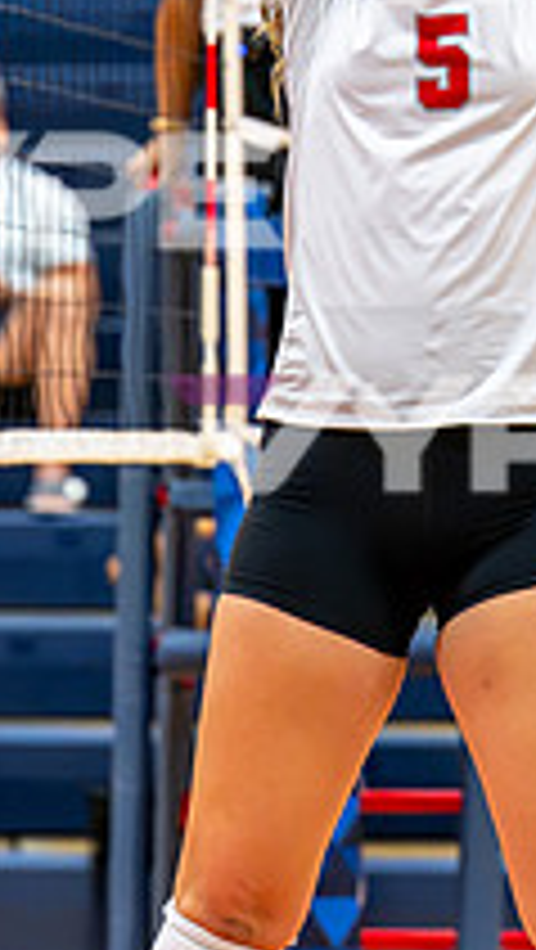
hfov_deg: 3.7
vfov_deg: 6.5
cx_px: 400
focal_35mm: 332
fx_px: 8372
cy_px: -28
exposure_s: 1/800
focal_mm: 93
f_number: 2.8
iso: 2800
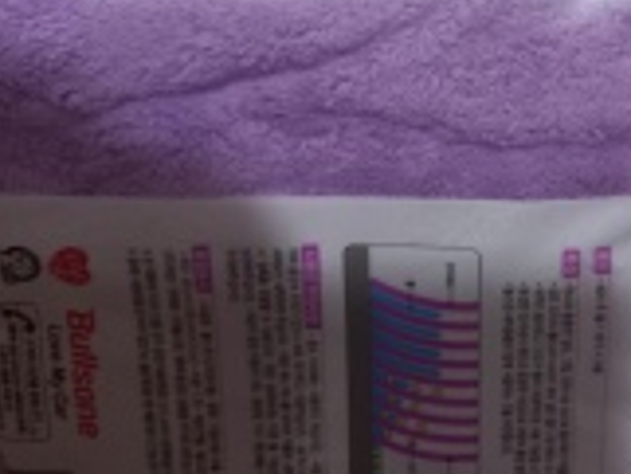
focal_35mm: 56
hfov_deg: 33.2
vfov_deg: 25.3
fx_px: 1022
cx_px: 513
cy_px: 39
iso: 400
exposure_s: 1/25
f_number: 1.8
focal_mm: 4.6
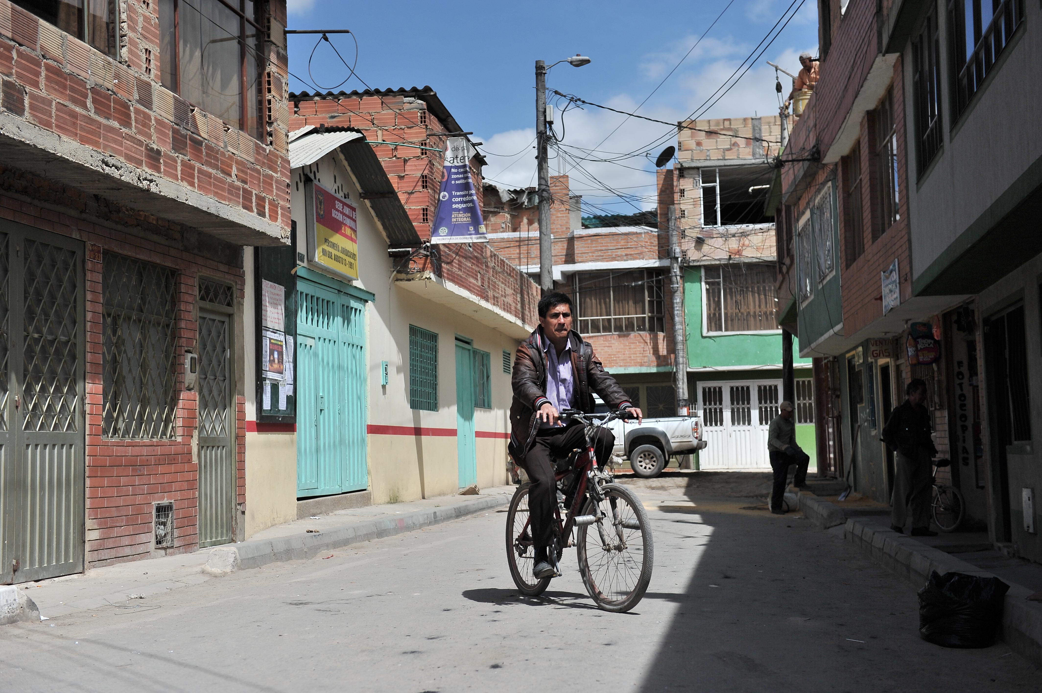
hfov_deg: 38.2
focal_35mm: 52
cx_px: 521
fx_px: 1504
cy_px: 346
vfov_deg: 26.0
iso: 320
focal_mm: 52
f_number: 4
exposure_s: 1/6400
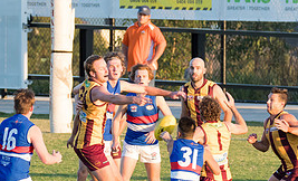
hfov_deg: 2.2
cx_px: 88
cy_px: 171
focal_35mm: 984
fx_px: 7927
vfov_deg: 1.3
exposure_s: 1/400
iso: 800
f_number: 7.1
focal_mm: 260
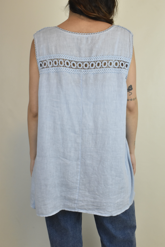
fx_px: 351
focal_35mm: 51
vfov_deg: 38.9
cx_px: 82
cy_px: 124
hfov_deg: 26.5
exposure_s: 1/50
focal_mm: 34
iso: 1600
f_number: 18
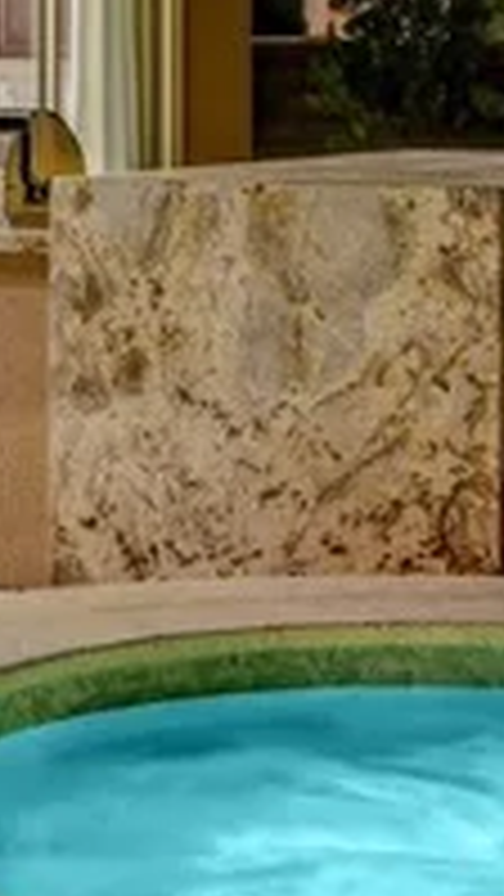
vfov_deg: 21.5
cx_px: -360
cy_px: 70
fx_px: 2304
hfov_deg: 11.7
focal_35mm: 97
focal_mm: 12
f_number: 9
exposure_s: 1/1.25
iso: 800
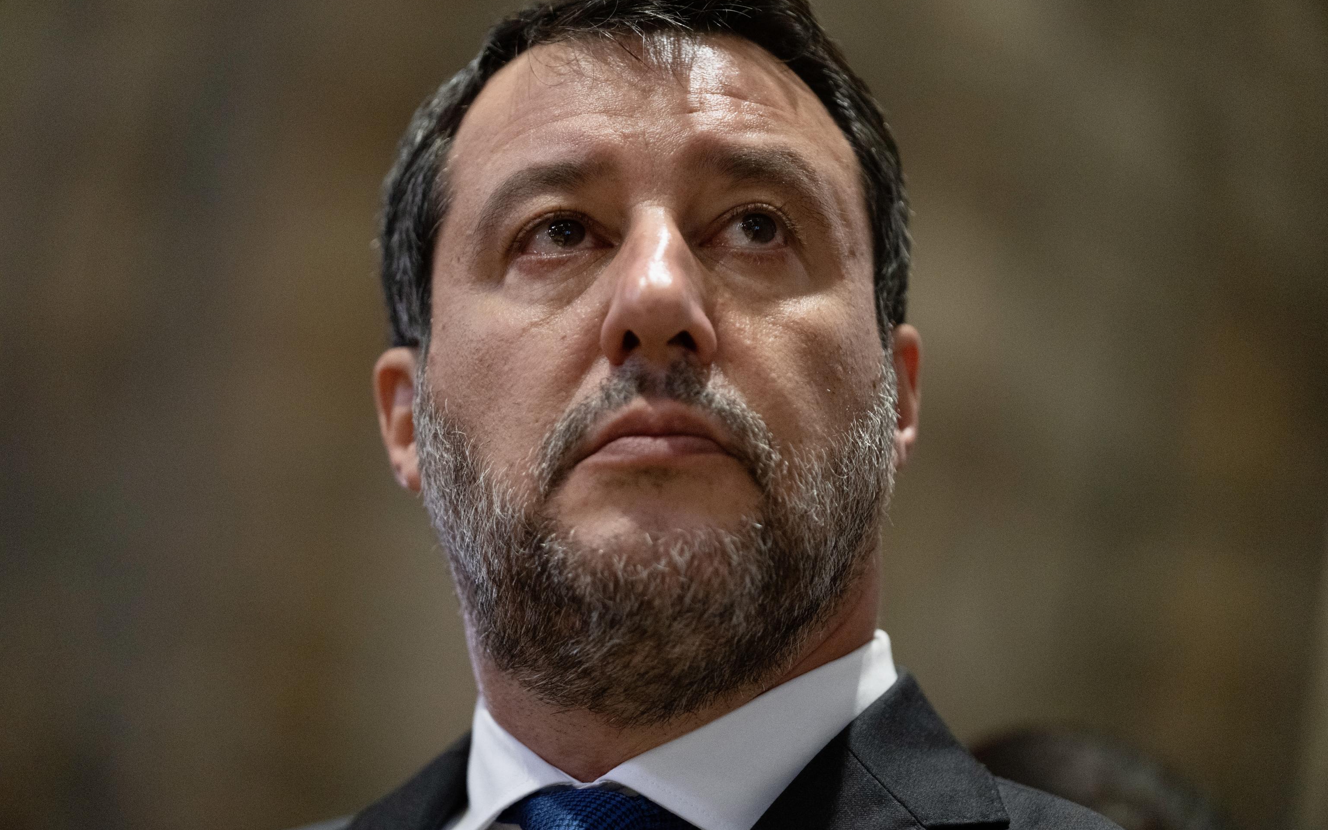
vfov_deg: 8.7
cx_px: 664
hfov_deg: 13.9
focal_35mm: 151
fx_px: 5465
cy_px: 431
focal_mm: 148
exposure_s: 1/160
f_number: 2.8
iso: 6400
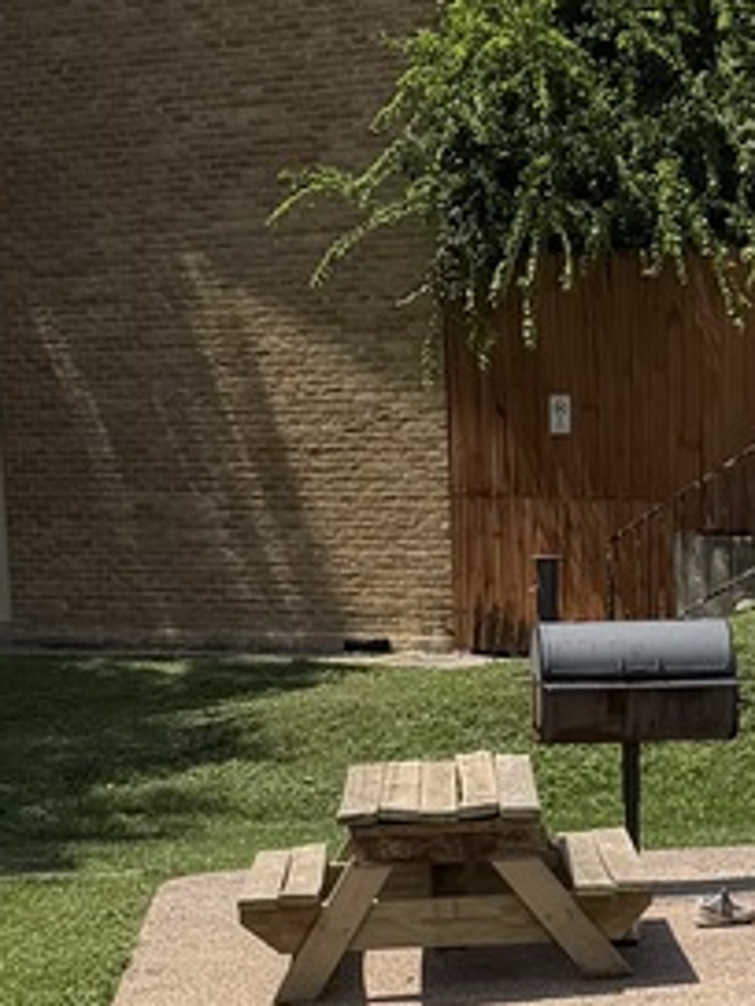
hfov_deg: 11.7
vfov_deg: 15.1
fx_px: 3693
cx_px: 537
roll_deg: +0.4
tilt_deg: -12.0
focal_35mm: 127
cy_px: 1098
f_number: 1.78
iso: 80
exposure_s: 1/6711
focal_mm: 6.76
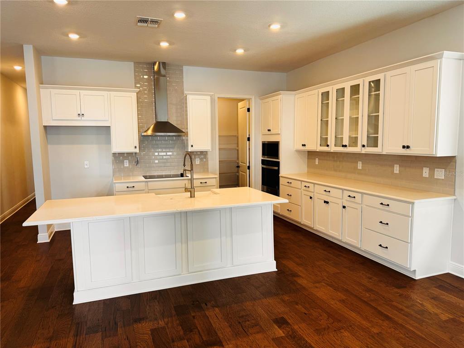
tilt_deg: -6.6
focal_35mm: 24
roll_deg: +0.6
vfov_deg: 56.8
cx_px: 232
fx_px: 322
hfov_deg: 71.6
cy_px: 174
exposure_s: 1/120
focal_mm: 6.76
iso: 100
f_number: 1.78
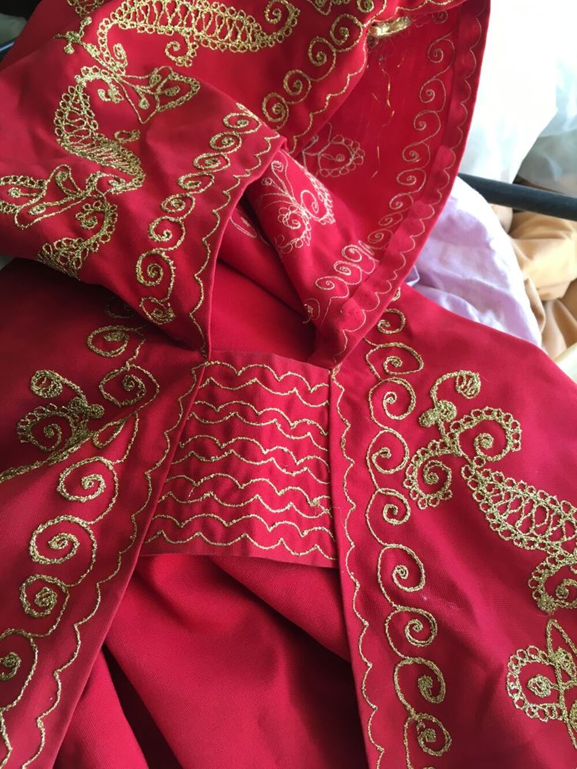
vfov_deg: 61.7
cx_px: 288
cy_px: 384
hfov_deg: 48.2
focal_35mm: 29
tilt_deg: -42.4
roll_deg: +0.8
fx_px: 644
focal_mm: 4.15
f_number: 2.2
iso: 40
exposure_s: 1/33
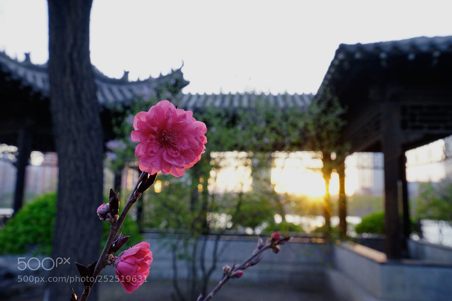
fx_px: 427
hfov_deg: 55.8
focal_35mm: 34
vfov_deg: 38.9
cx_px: 226
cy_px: 150
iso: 2000
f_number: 11
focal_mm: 34
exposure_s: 1/60
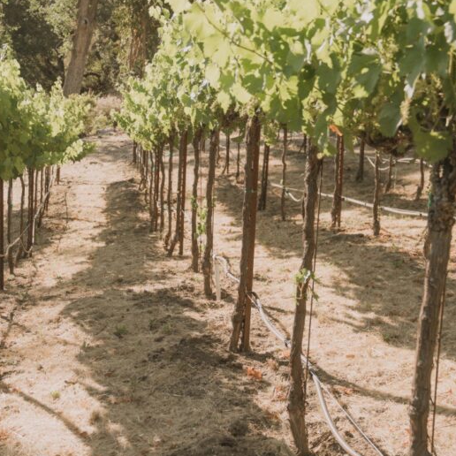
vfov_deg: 29.1
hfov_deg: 28.5
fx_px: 879
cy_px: 211
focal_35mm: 59
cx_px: 92
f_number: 4
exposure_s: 1/250
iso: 100
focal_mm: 35
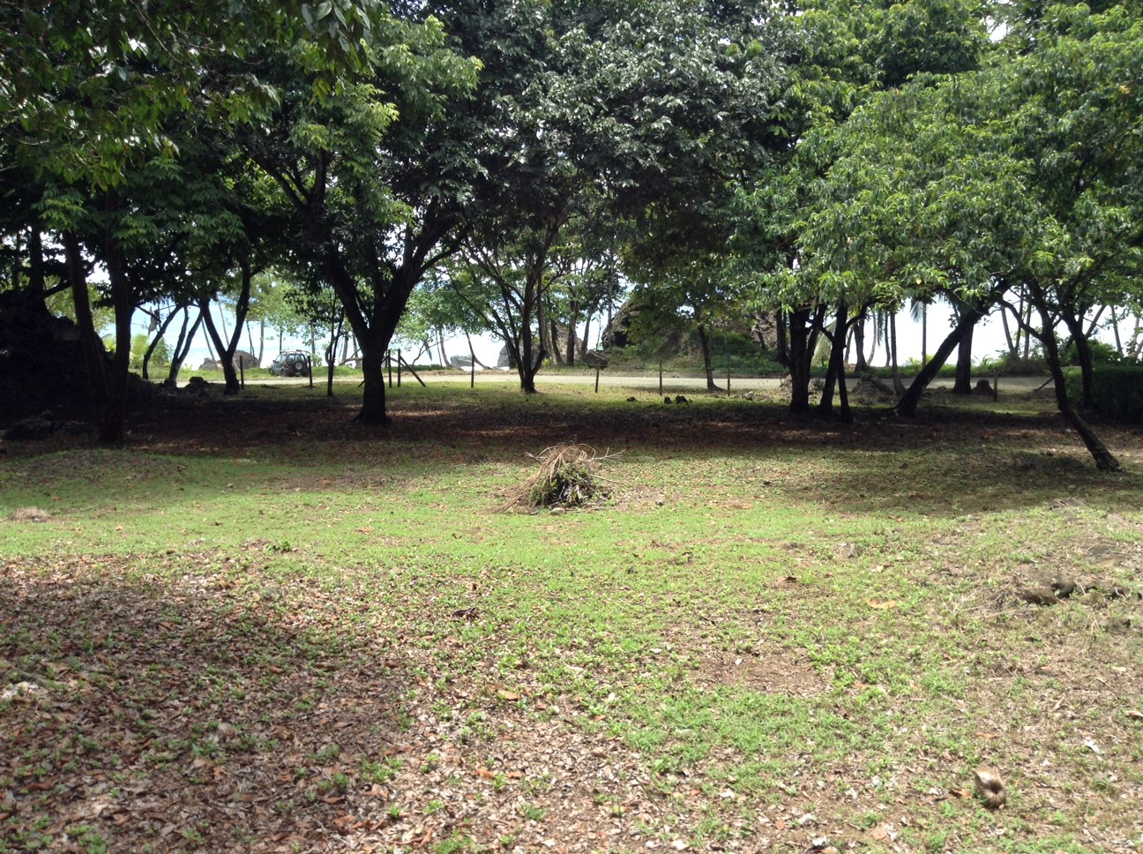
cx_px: 572
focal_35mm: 33
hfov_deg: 55.4
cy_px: 427
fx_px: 1088
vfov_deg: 42.8
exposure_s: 1/327
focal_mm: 3.3
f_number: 2.4
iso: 32
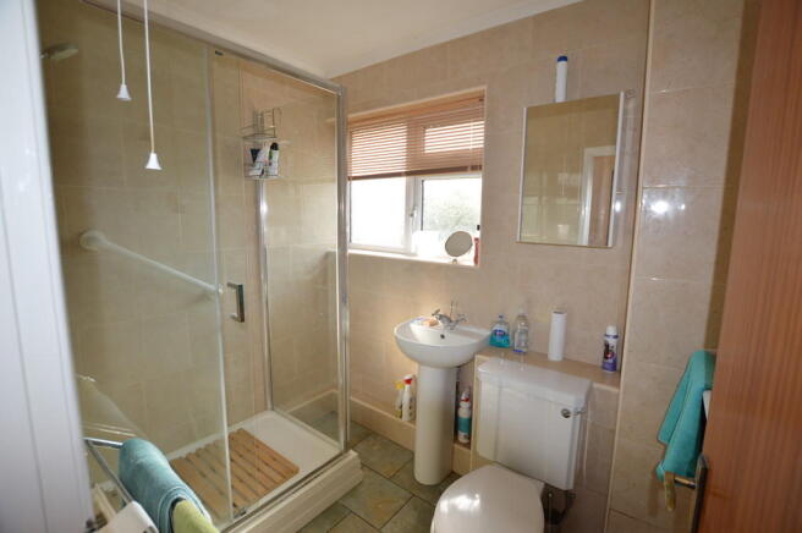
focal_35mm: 15
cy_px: 266
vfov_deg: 77.2
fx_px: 334
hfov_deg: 100.4
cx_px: 401
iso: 160
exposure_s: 1/125
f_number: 4
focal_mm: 10
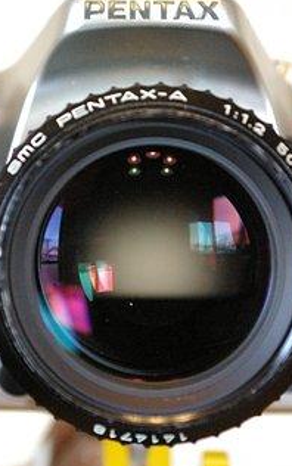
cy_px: 221
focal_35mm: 99
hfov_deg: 13.2
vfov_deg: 21.0
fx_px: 1258
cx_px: 74
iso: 1600
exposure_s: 1/45
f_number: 4
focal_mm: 40
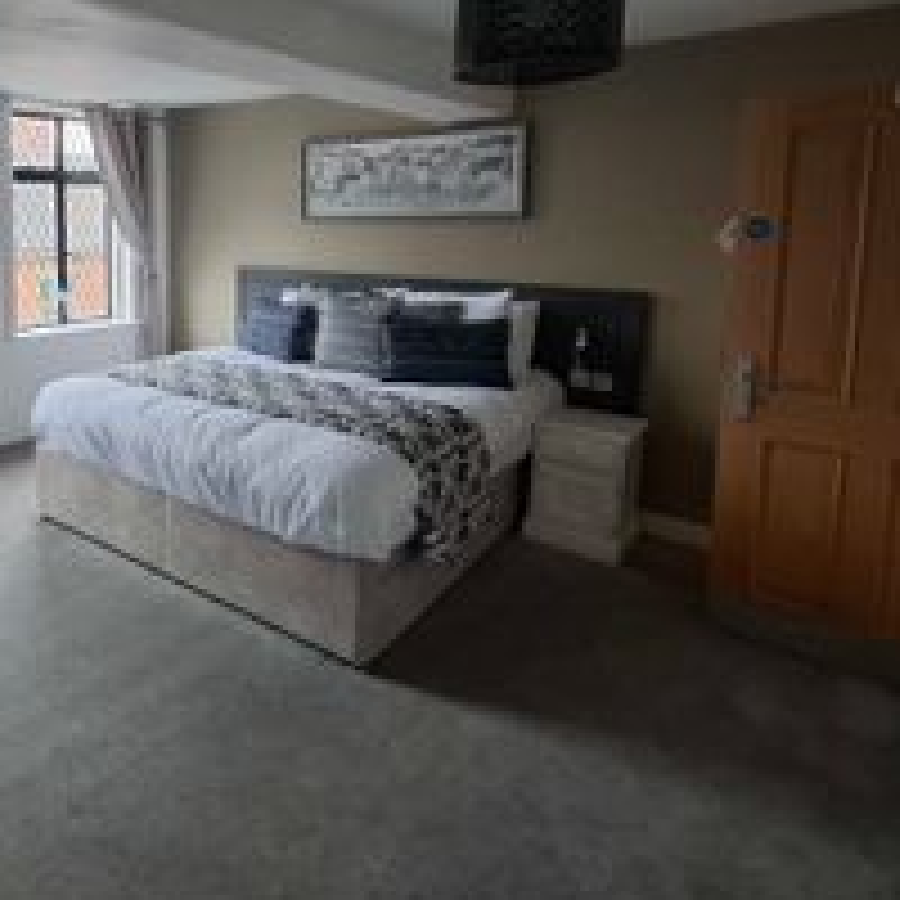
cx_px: 144
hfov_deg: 60.2
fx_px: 677
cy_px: 306
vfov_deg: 65.6
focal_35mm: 23
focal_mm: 1.74
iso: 200
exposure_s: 1/50
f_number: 2.2
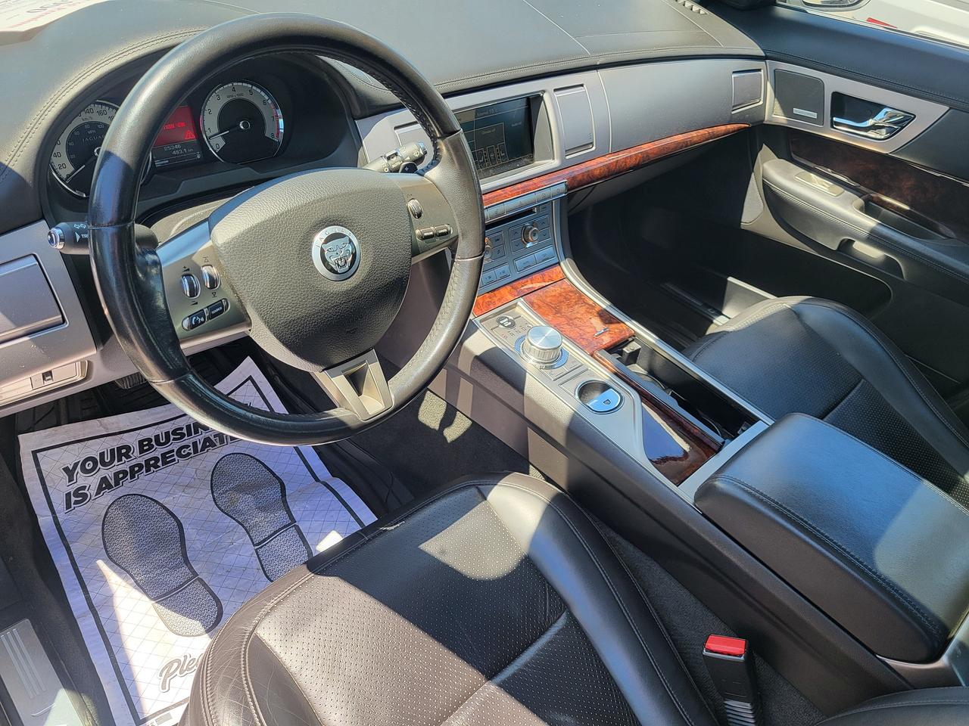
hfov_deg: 67.3
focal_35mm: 26
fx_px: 728
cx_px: 484
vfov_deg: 53.1
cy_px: 363
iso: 40
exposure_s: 1/264
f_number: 1.8
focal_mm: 5.4
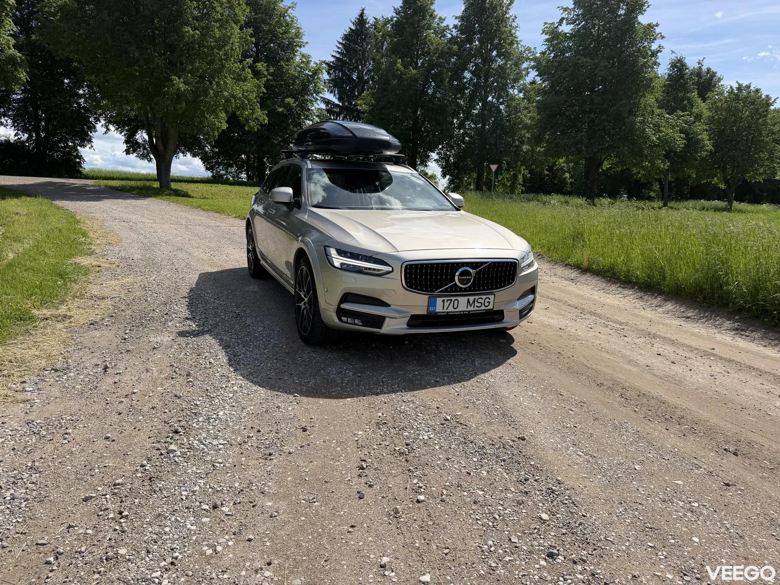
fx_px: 541
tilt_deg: -9.0
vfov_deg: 56.8
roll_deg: -2.5
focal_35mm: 24
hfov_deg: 71.6
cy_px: 292
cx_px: 390
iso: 80
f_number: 1.78
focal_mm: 6.76
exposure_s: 1/5714
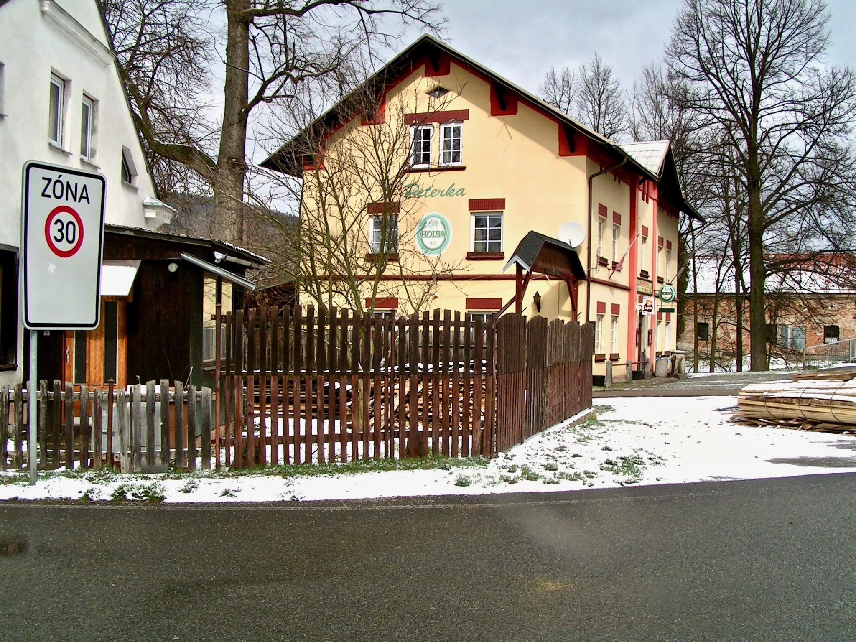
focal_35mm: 38
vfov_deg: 37.7
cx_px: 428
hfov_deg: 49.0
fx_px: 940
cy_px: 321
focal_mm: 5.8
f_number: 5.6
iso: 50
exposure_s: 1/320
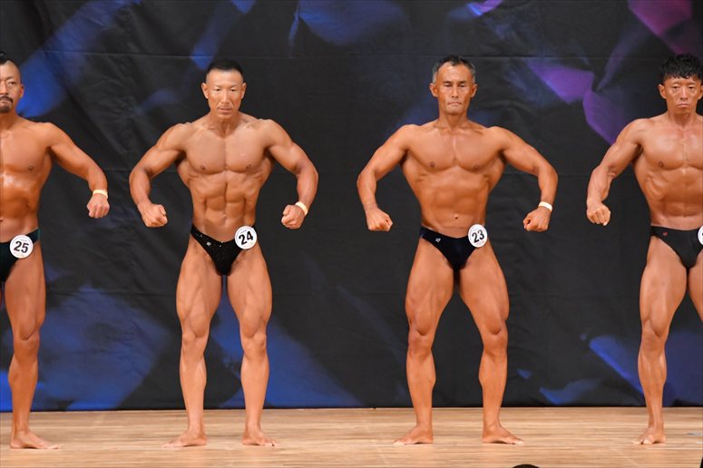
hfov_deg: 7.6
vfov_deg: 5.1
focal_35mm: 270
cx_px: 352
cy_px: 234
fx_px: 5270
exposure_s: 1/400
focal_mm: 180
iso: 6400
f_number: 5.6
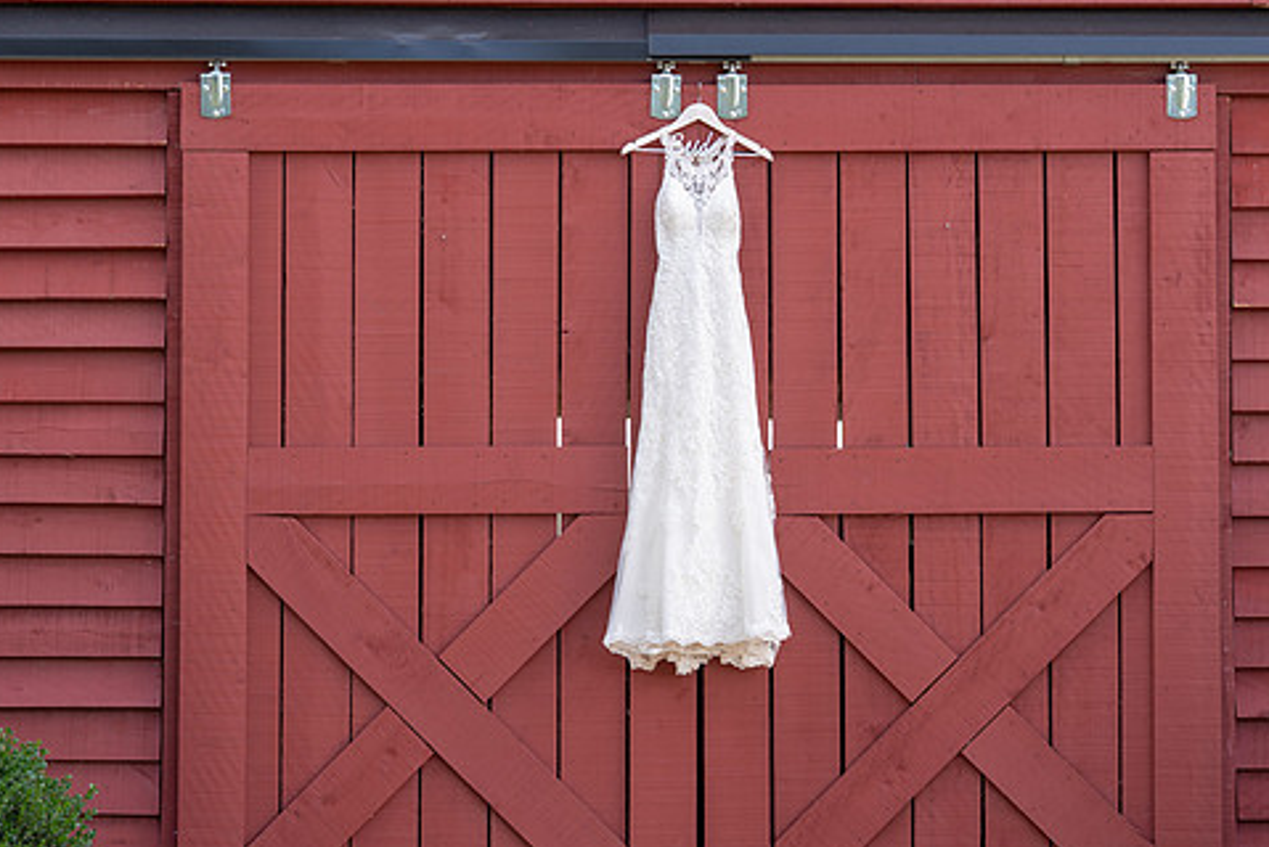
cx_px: 710
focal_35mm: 115
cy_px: 421
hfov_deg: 17.8
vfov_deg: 11.9
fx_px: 4056
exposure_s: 1/200
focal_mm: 86
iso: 100
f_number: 4
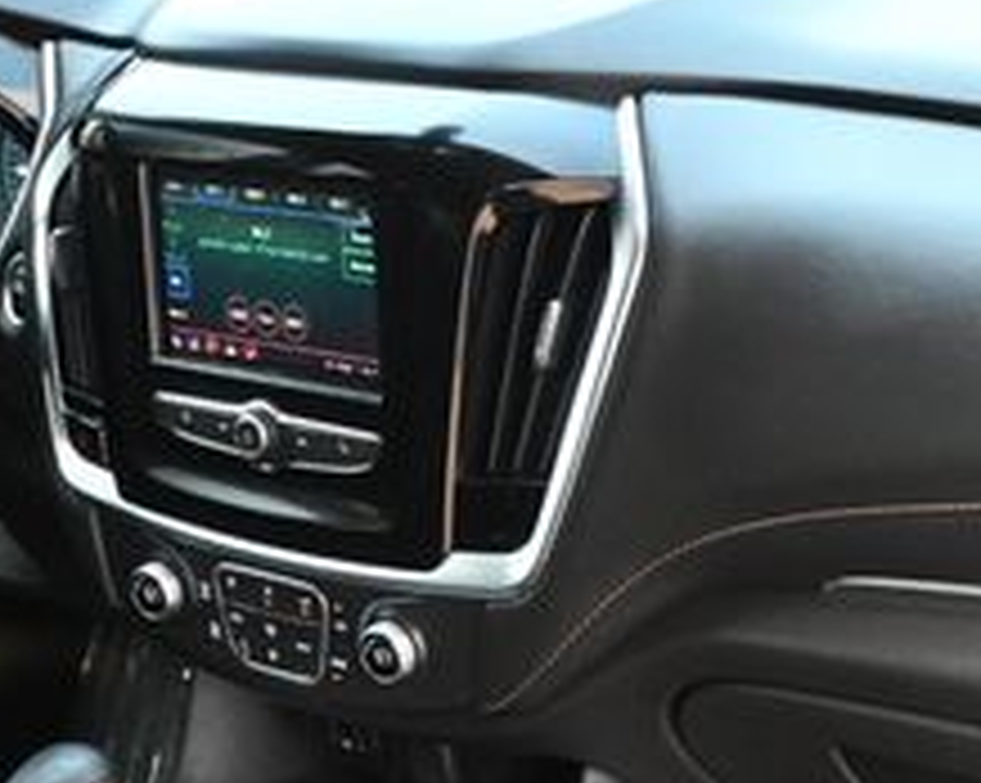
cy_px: 742
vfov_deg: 18.6
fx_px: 2341
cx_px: 702
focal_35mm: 81
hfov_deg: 23.5
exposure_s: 1/125
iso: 1600
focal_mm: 19.5
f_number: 3.8
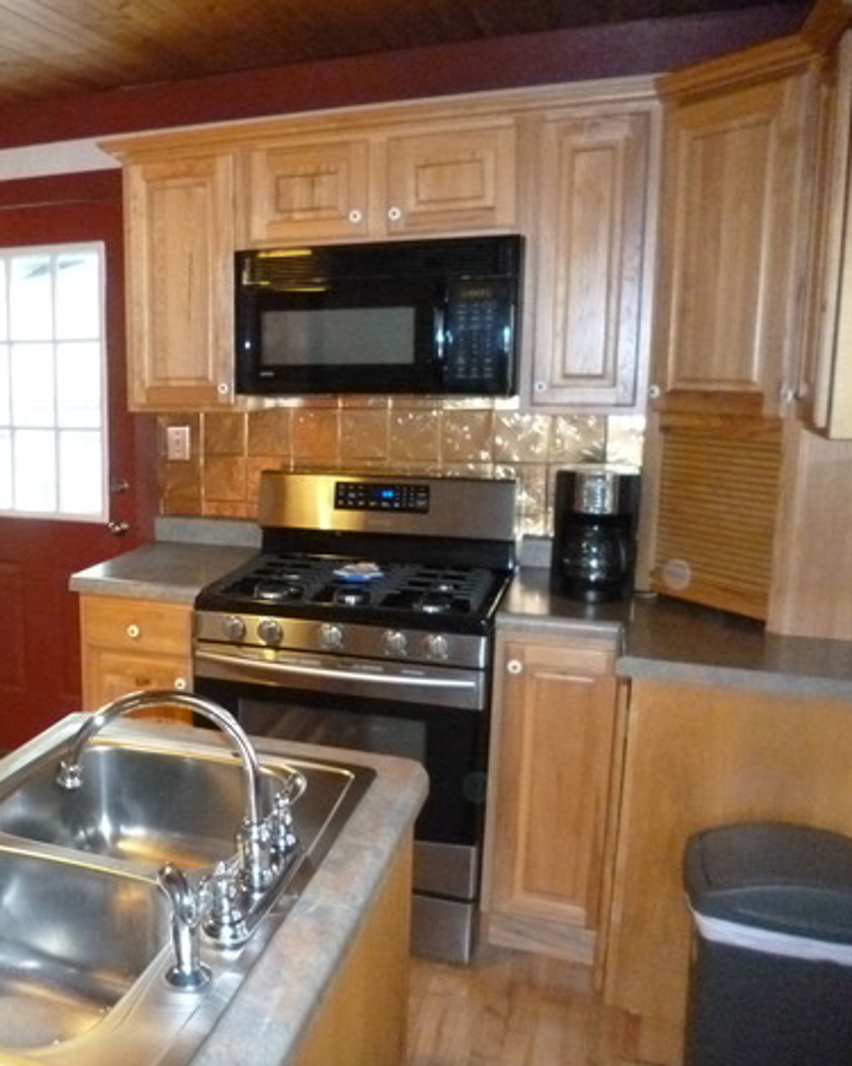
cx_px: 139
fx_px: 1009
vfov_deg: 55.7
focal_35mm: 32
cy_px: 541
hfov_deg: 43.1
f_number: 2.5
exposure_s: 1/60
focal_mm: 4.3
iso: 800
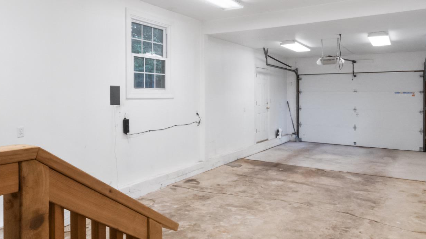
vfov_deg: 42.7
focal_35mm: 26
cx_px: 155
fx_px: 294
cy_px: 185
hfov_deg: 70.5
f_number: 22
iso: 1250
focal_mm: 10
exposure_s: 1
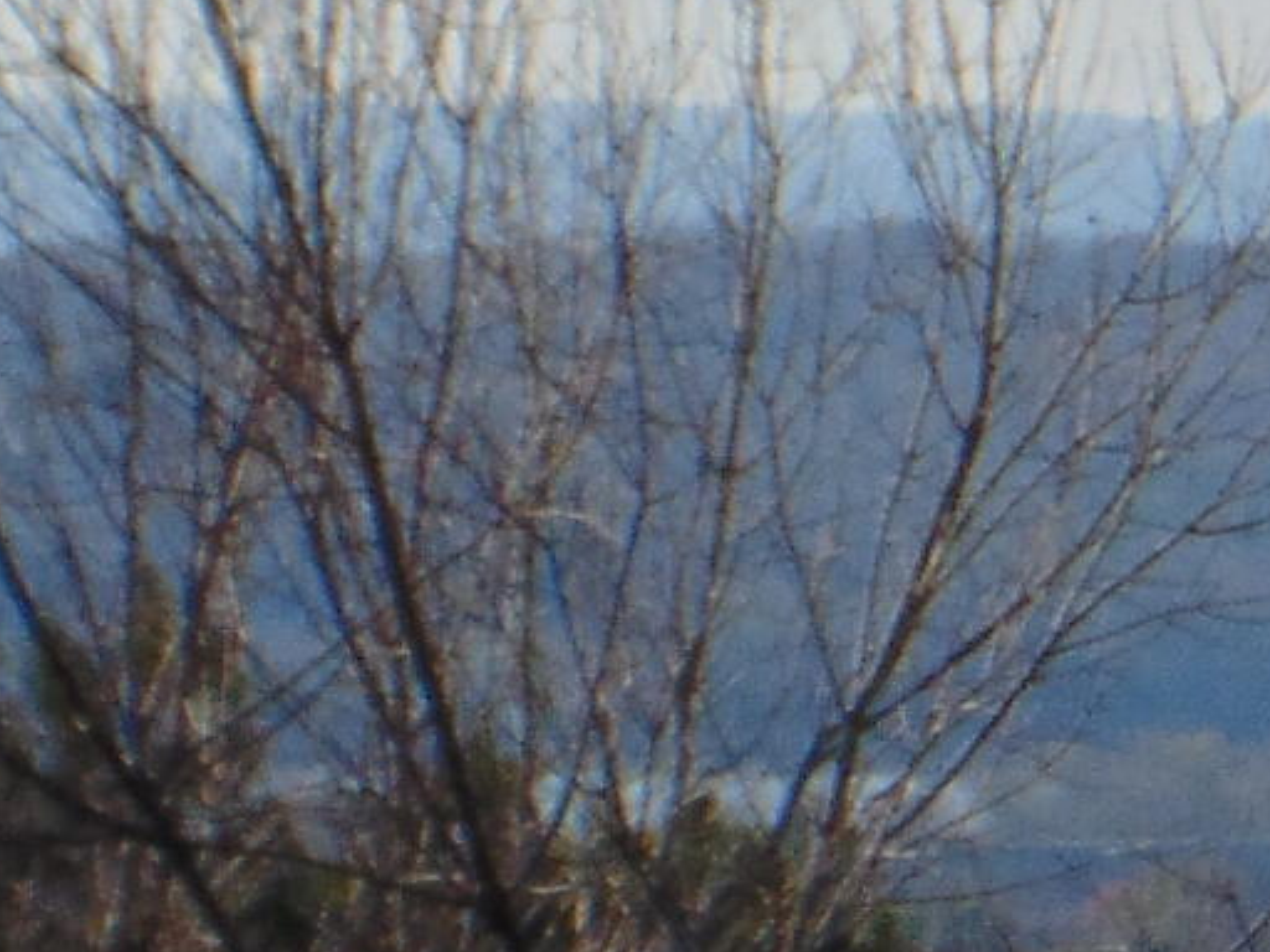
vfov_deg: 1.9
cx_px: 1855
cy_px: 456
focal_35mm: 780
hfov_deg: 2.5
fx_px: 28617
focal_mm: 23.9
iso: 80
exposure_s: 1/200
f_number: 10.3
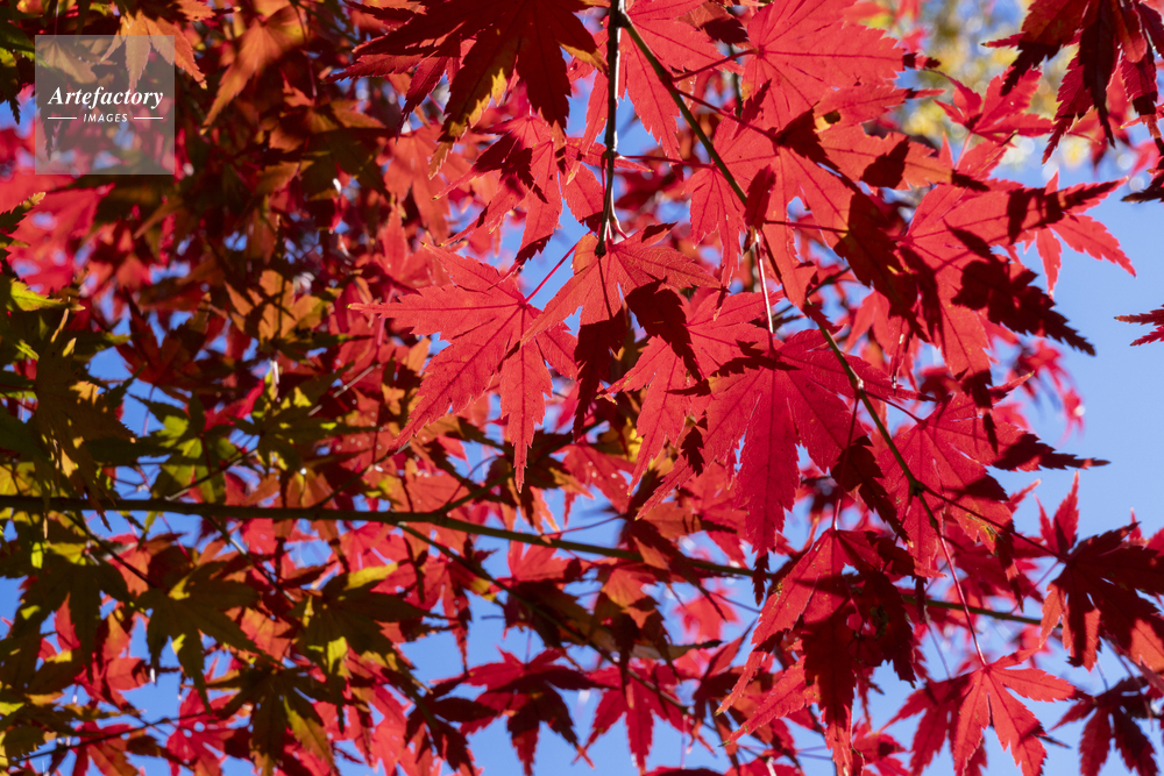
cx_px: 582
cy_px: 388
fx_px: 2264
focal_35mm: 70
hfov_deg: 28.8
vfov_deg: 19.5
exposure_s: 1/160
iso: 400
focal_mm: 70
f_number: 16
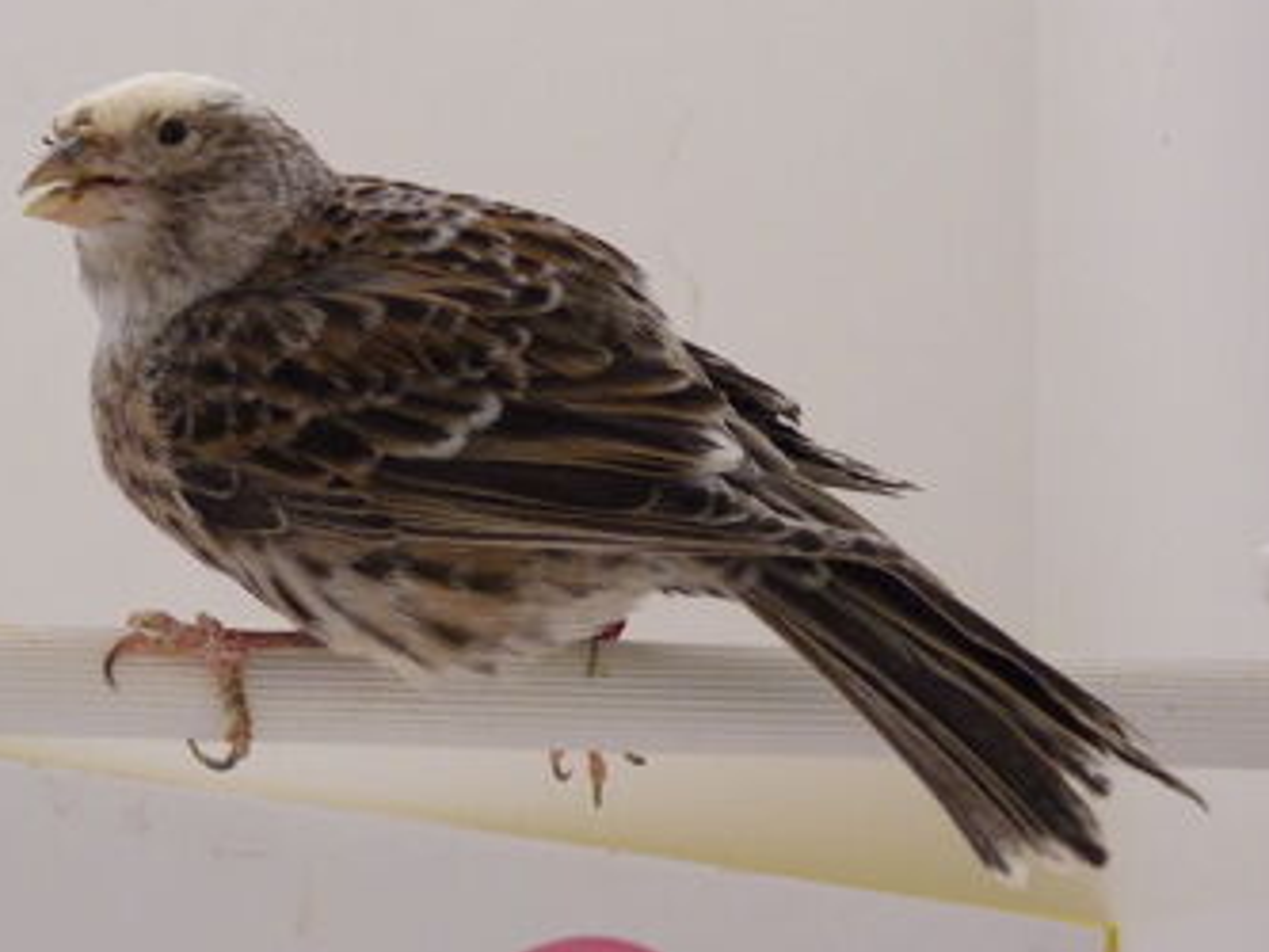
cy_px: 388
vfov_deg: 20.4
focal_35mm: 72
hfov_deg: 26.8
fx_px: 2640
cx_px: 389
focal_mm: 9
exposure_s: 1/160
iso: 400
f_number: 3.2
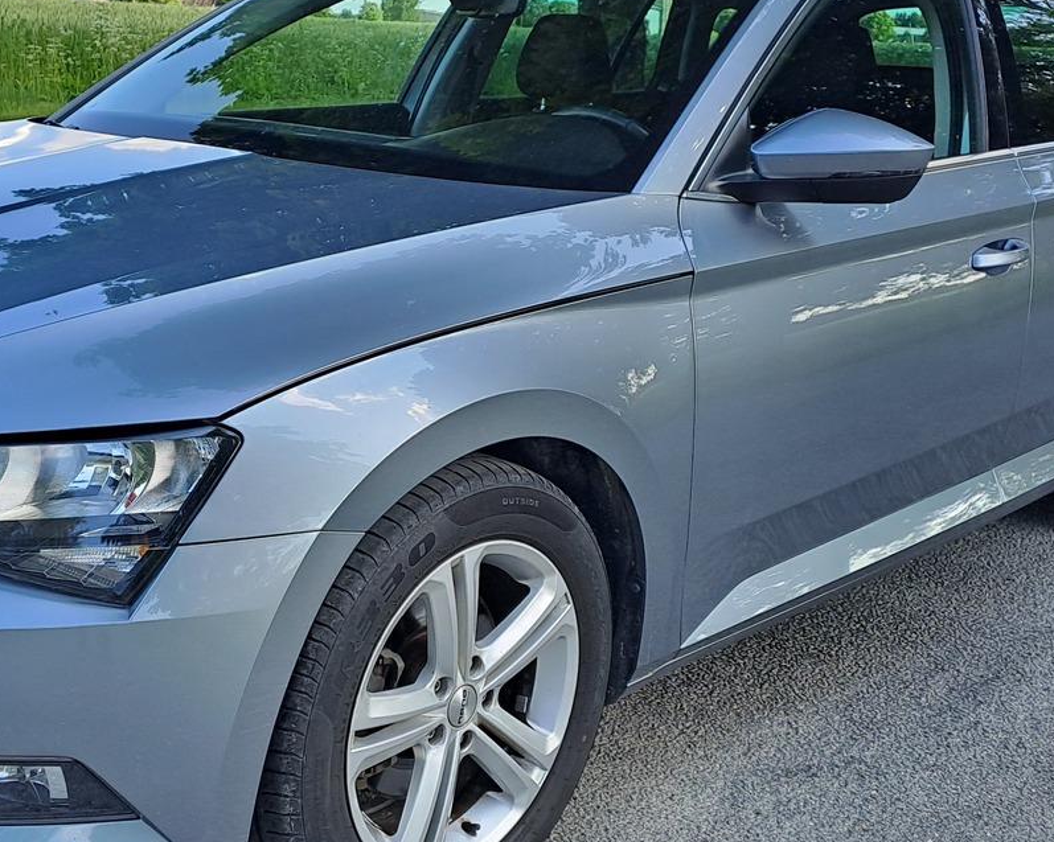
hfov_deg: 37.7
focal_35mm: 49
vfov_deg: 30.8
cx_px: 372
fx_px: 1528
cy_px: 461
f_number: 1.8
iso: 32
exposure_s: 1/411
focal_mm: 4.65
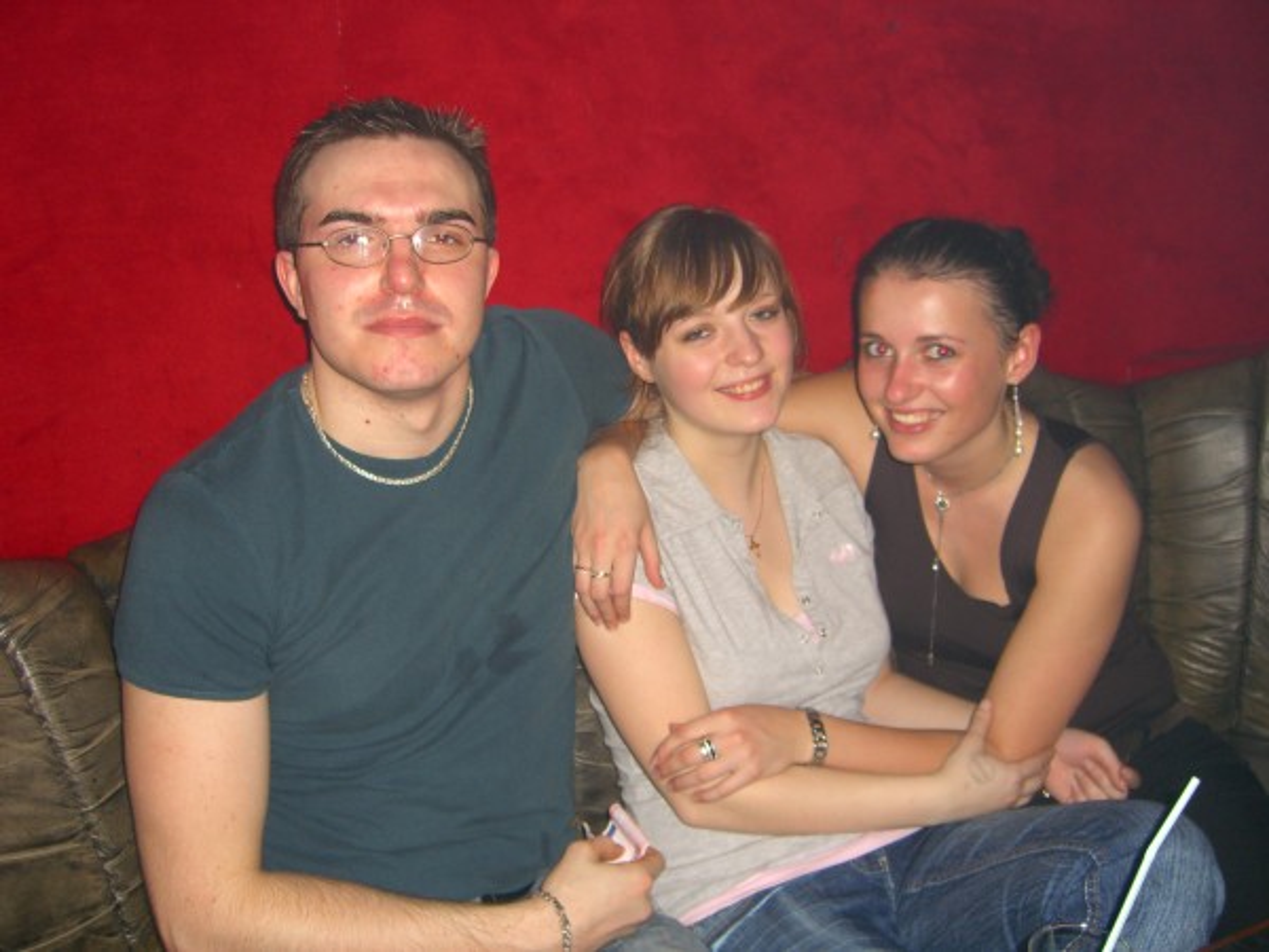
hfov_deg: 49.0
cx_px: 634
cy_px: 476
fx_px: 1393
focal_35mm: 38
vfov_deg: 37.7
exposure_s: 1/60
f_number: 2.8
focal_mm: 7.9
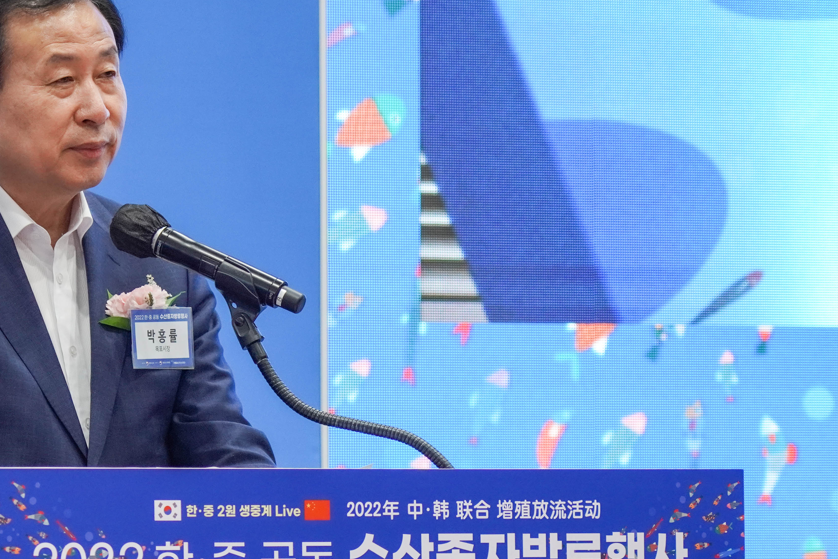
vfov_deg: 5.4
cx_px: 298
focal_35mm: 255
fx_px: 5936
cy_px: 284
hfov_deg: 8.1
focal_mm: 96
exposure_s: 1/160
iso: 1000
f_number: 4
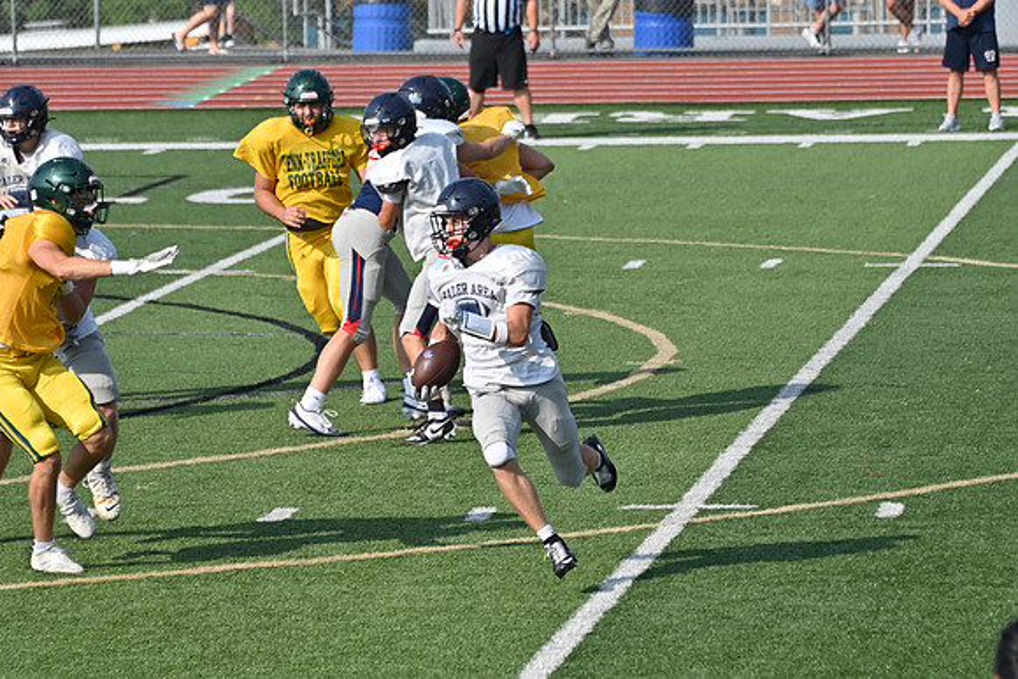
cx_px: 509
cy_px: 340
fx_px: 8485
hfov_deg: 6.9
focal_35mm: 300
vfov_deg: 4.6
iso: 110
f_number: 5.6
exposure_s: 1/800
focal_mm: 200
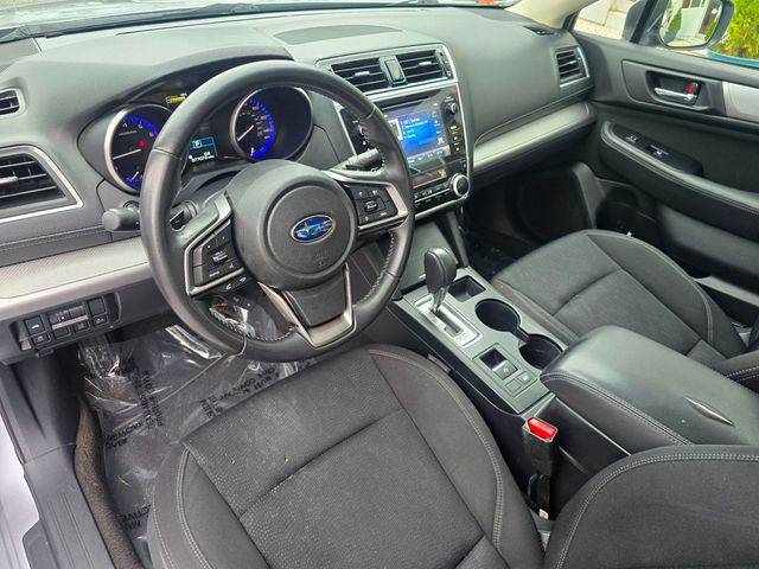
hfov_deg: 73.9
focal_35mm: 23
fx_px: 504
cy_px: 284
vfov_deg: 58.9
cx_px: 380
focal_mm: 6.3
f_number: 1.7
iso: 160
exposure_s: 1/120
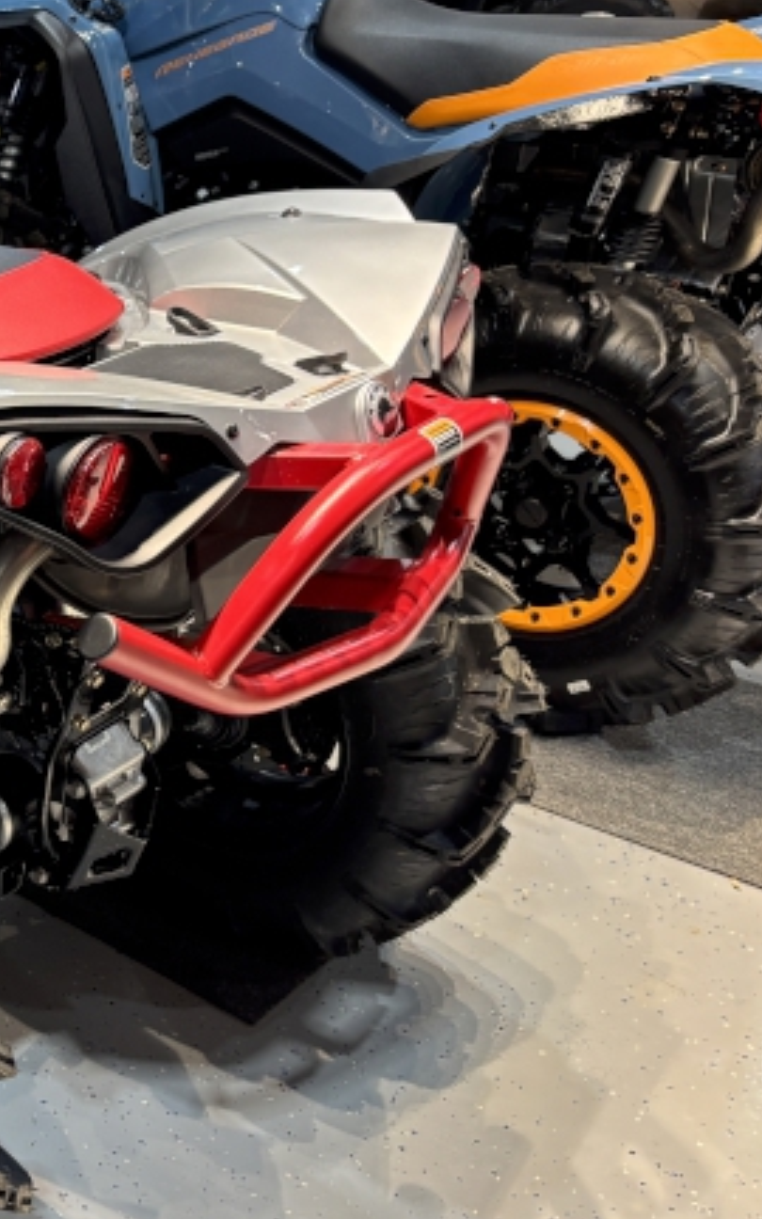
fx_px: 1695
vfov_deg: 39.5
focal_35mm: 51
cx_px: -226
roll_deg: +0.7
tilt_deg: -24.8
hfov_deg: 22.6
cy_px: 550
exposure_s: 1/60
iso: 125
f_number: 1.6
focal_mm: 5.96
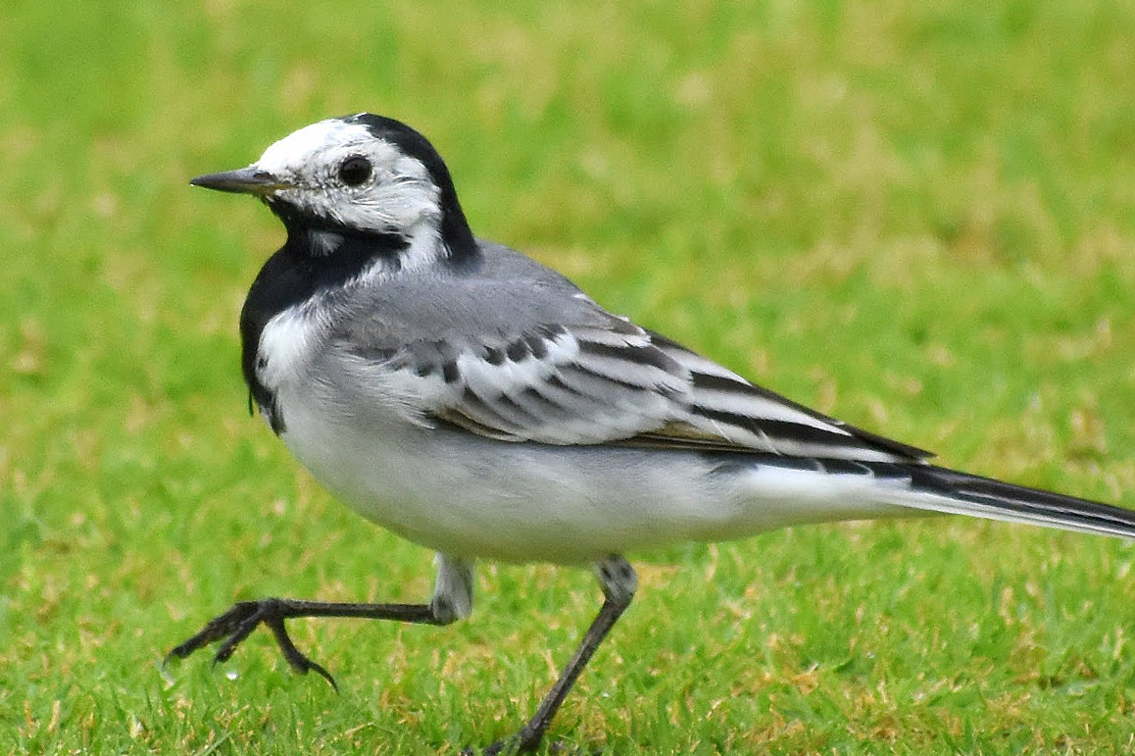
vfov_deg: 2.2
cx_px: 666
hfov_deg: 3.3
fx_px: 19601
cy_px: 420
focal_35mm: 622
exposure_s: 1/1600
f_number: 6.3
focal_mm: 300
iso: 800
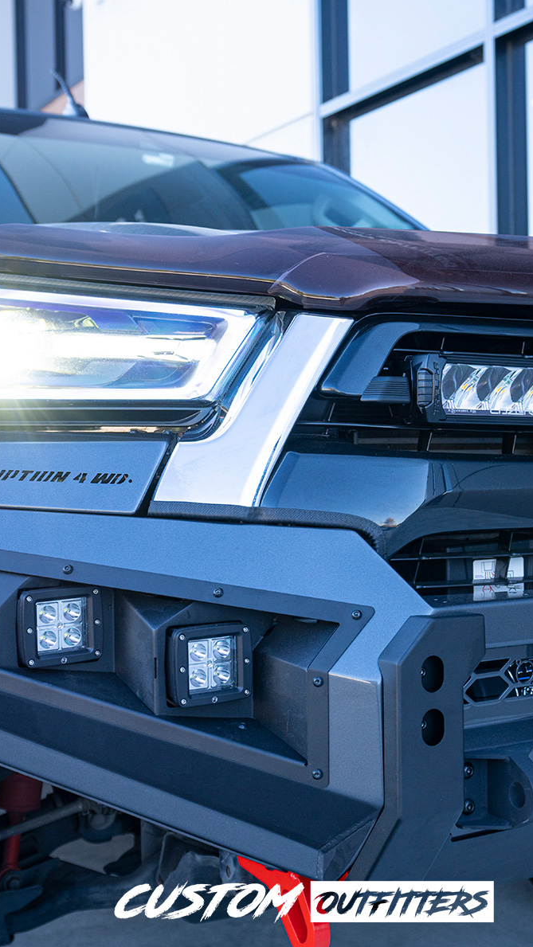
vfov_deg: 44.6
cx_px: 304
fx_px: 1156
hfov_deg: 25.9
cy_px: 470
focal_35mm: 46
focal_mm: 29
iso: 250
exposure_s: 1/60
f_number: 4
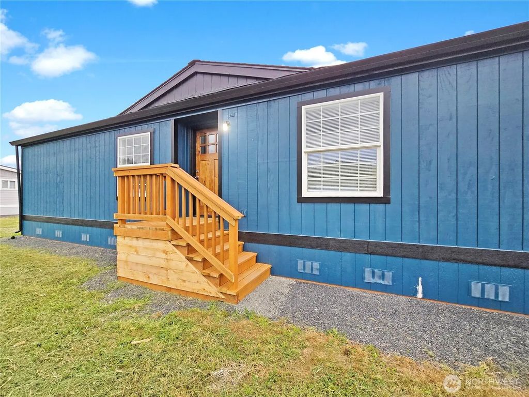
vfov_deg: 89.9
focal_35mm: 13
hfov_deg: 106.2
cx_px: 264
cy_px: 198
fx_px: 199
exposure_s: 1/1900
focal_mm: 2.2
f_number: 2.2
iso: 50
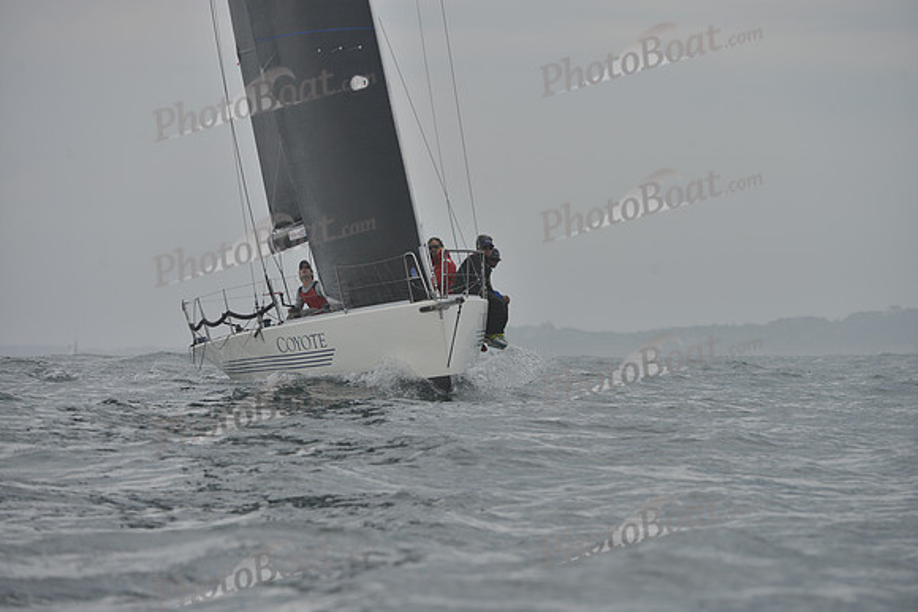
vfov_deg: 5.1
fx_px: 6886
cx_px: 459
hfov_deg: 7.6
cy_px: 306
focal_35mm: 270
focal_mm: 270
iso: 280
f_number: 6.3
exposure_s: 1/800
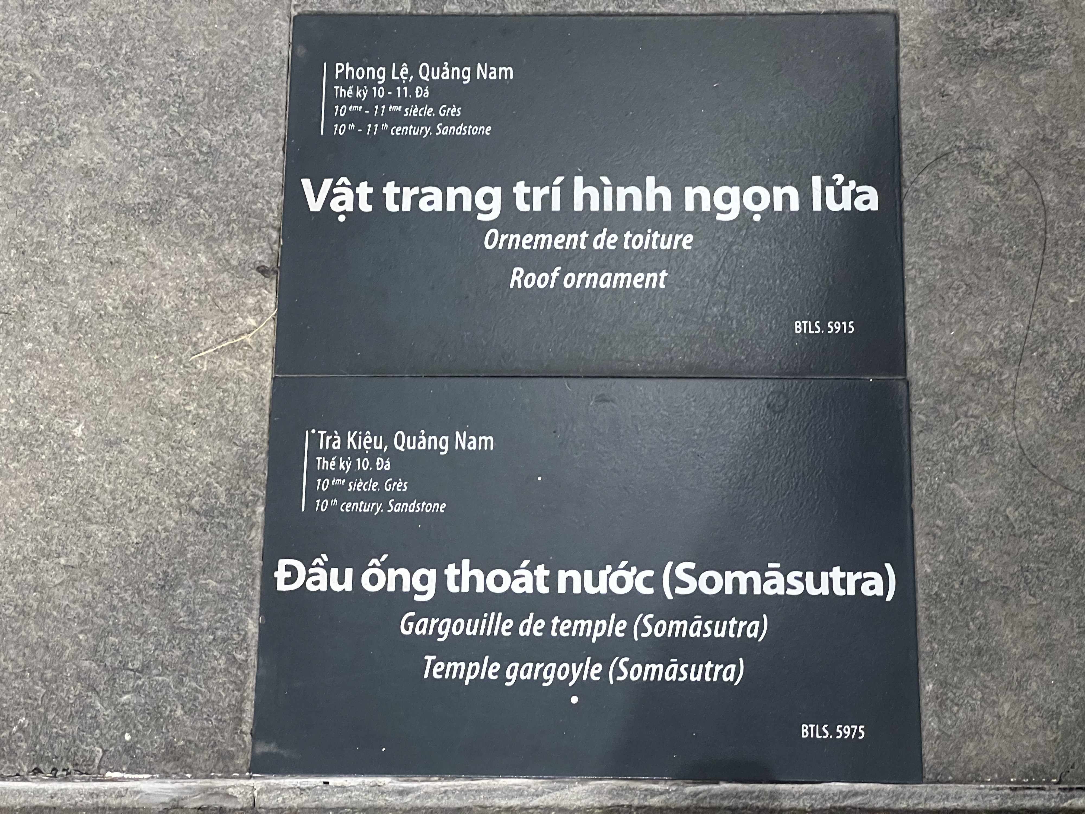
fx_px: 2413
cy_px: 407
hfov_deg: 25.3
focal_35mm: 77
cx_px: 542
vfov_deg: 19.1
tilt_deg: -70.2
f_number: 2.8
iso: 640
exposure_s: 1/50
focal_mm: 9
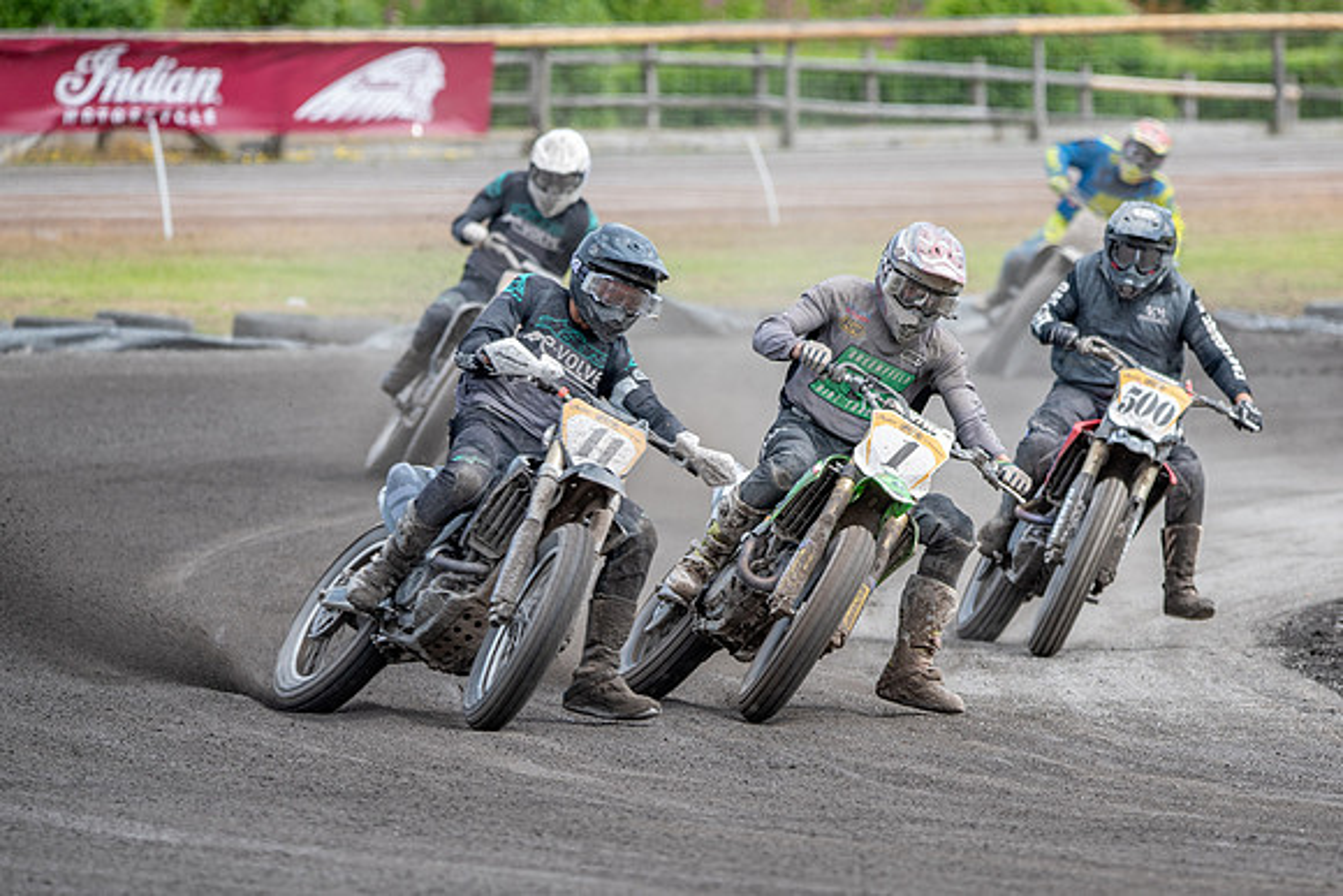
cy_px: 552
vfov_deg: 3.1
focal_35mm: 441
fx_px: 16462
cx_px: 808
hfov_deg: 4.7
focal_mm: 310
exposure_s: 1/400
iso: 200
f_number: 5.6
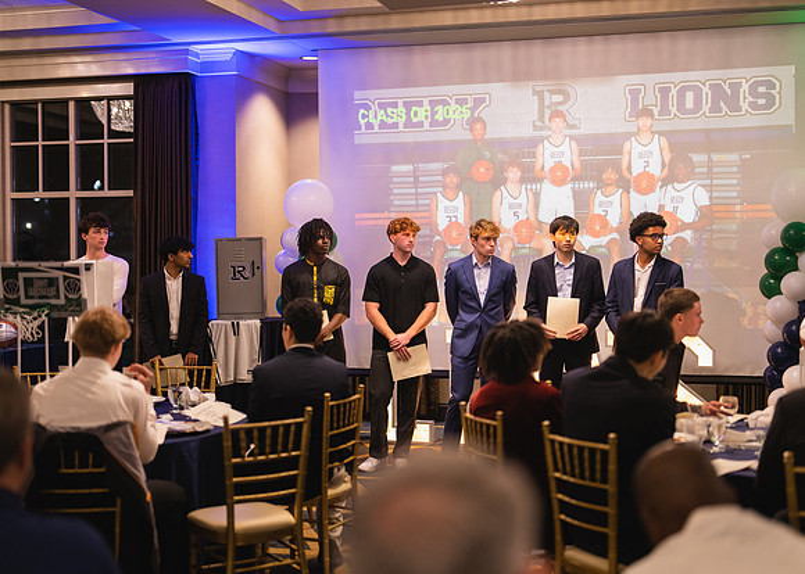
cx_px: 402
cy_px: 287
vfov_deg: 27.0
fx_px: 1198
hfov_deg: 37.2
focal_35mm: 52
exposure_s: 1/400
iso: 1250
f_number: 1.2
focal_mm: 50
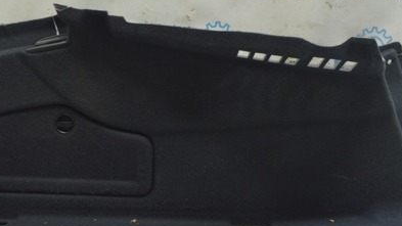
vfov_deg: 25.9
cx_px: 155
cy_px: 138
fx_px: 490
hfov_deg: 44.3
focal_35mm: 46
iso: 400
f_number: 5.6
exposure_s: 1/20
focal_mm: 18
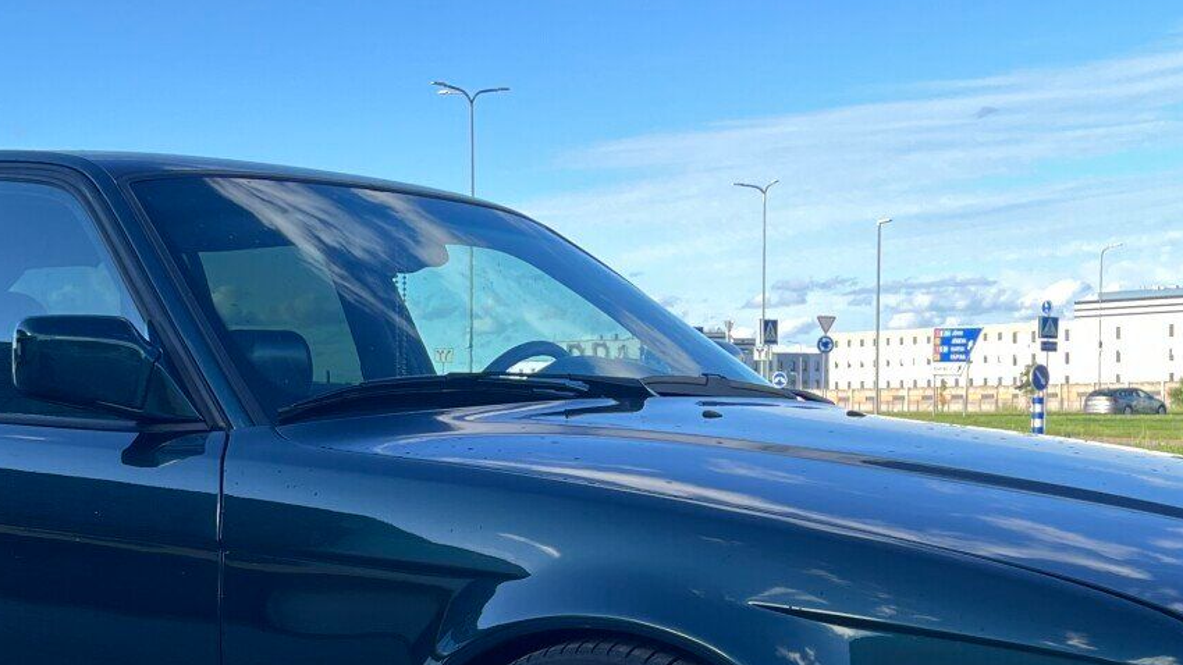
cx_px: 404
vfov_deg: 18.5
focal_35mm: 65
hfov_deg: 32.1
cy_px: 471
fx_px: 2039
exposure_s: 1/414
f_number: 1.5
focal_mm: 5.7
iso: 50
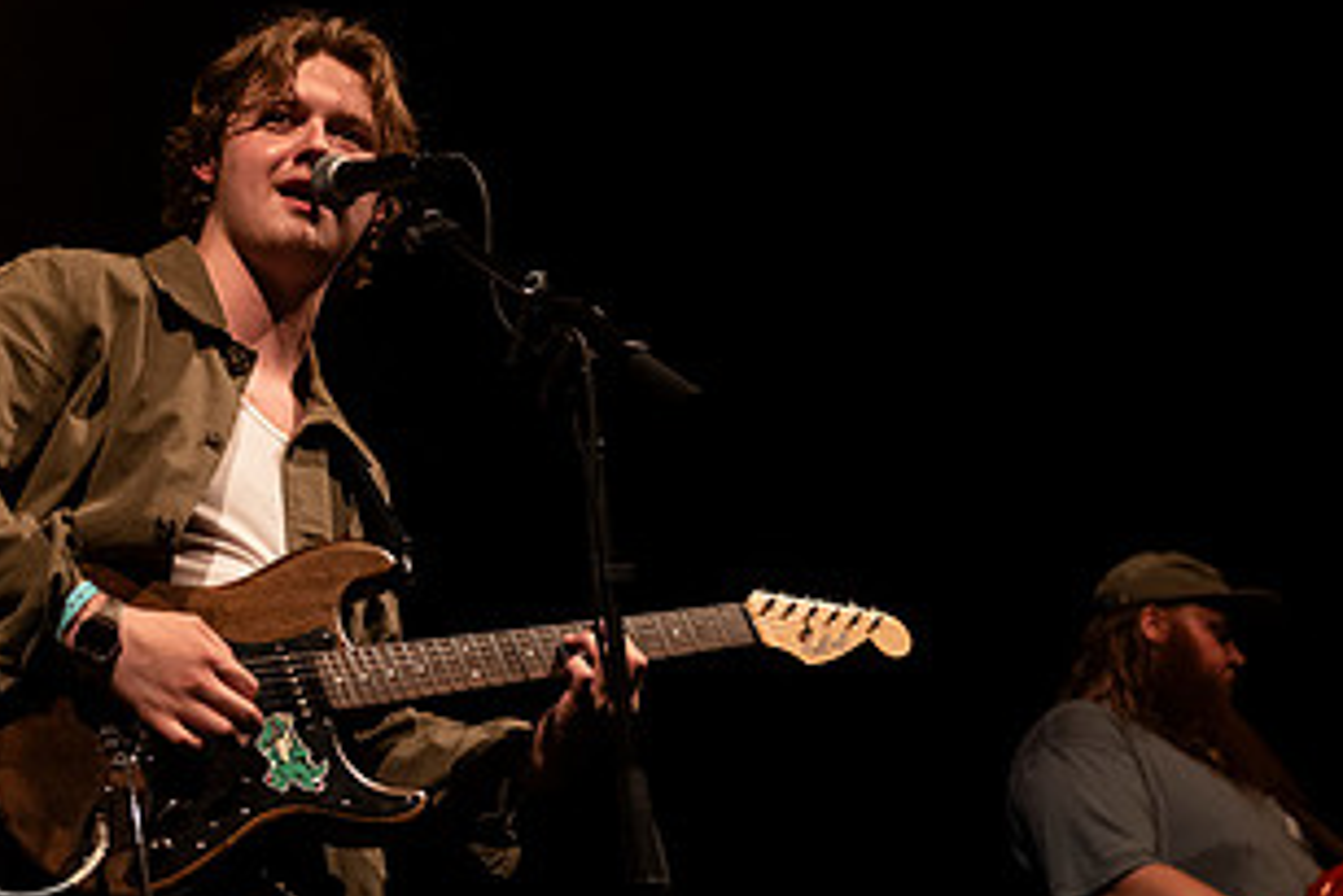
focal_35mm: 85
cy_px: 435
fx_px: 3172
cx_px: 556
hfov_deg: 23.9
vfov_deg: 16.1
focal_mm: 45
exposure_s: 1/200
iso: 2500
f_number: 3.2
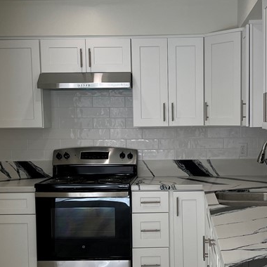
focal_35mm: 62
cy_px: 156
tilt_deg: -4.6
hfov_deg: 27.6
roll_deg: -0.7
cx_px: 167
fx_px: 541
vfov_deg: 27.7
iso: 50
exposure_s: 1/341
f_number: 1.5
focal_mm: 5.7
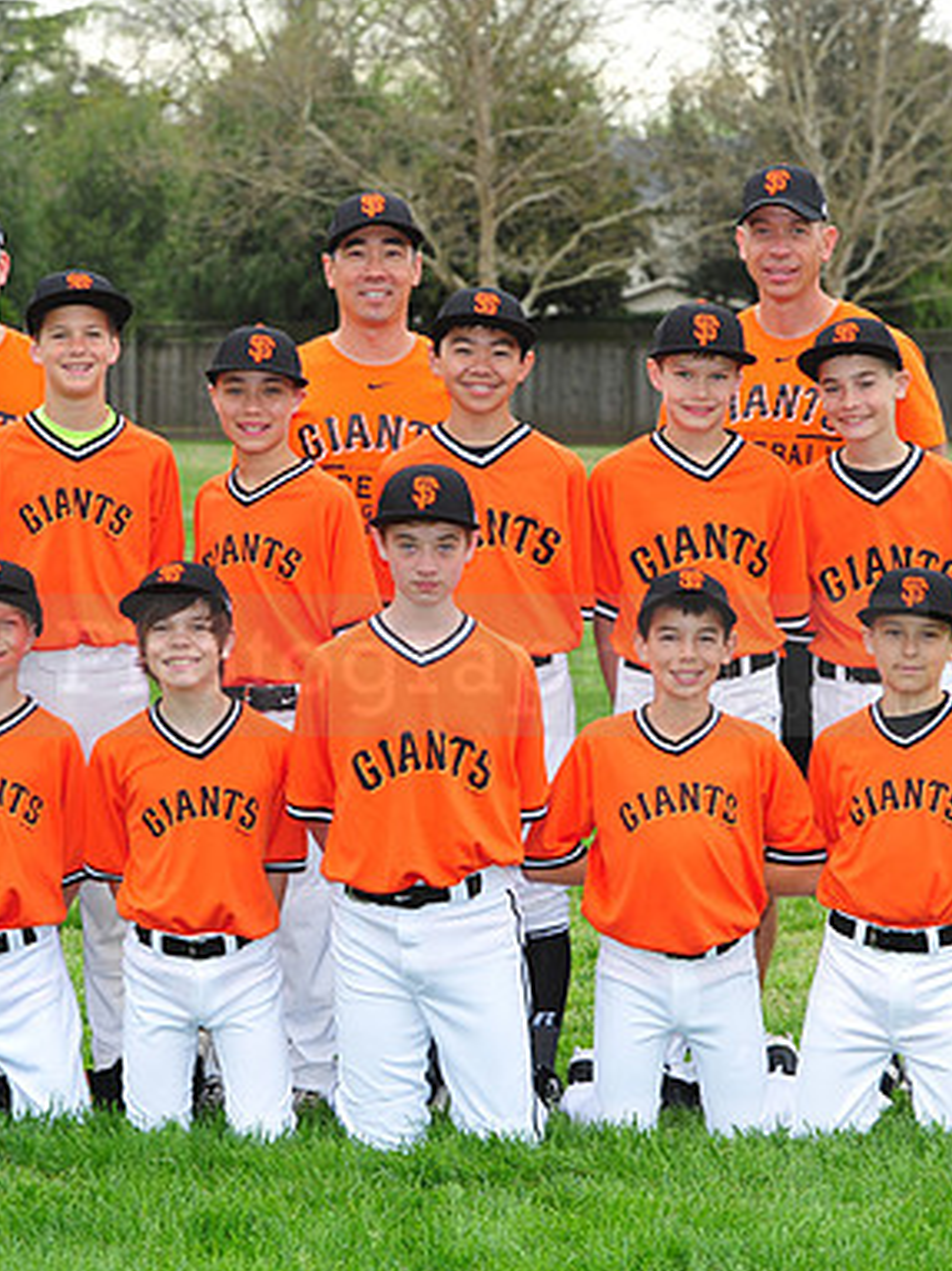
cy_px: 637
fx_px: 5613
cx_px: 285
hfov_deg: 9.7
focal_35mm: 153
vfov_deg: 12.9
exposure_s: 1/160
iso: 400
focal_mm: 105
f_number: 8
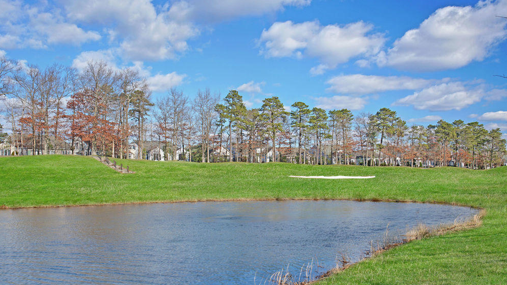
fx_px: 497
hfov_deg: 54.0
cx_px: 255
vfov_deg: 31.9
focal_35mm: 37
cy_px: 167
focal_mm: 35
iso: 200
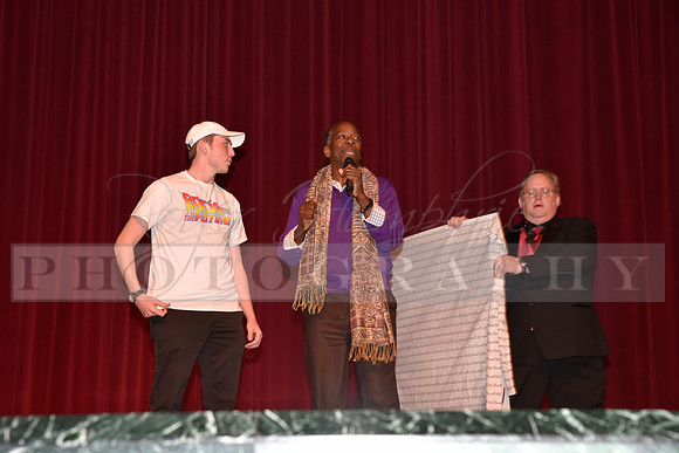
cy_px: 226
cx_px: 340
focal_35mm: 70
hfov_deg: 28.8
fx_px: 1321
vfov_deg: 19.5
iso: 800
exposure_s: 1/60
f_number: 7.1
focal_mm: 70
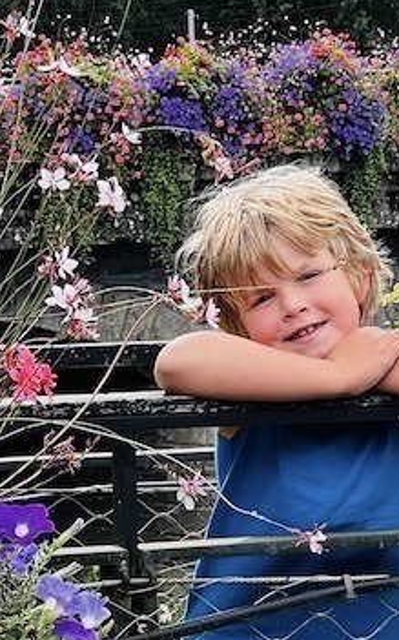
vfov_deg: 8.8
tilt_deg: -4.6
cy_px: 416
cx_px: 233
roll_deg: +1.3
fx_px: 4146
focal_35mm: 238
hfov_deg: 5.5
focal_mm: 9
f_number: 2.8
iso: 32
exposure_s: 1/221
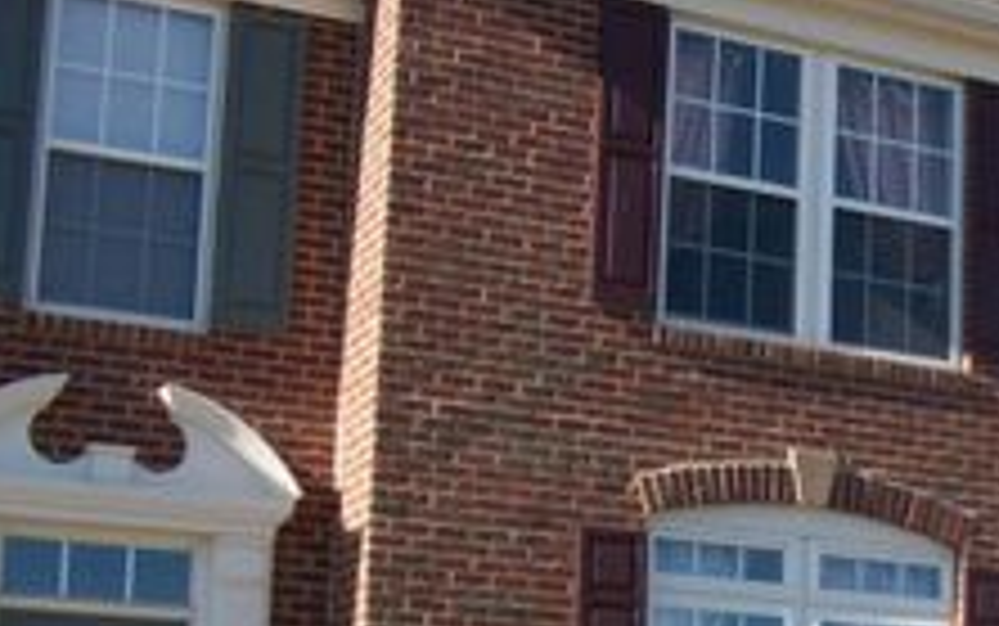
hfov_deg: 24.0
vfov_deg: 16.0
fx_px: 2206
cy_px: 552
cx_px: 1080
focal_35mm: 81
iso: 64
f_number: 5.5
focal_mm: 5.7
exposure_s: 1/214
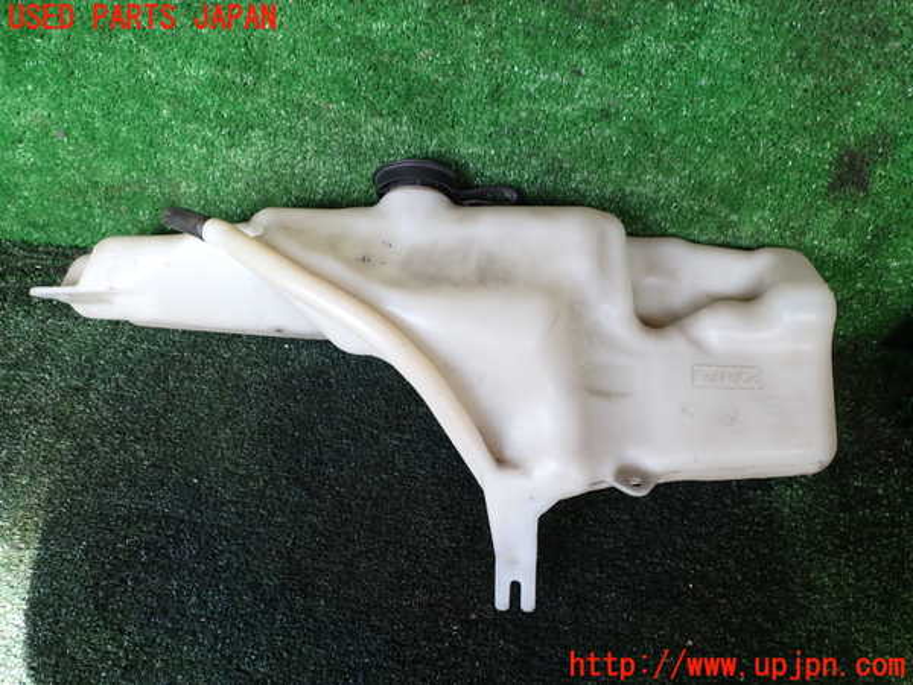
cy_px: 342
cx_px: 456
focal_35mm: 30
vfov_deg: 46.8
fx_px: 791
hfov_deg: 60.0
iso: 100
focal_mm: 5.4
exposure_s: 1/60
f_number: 3.2
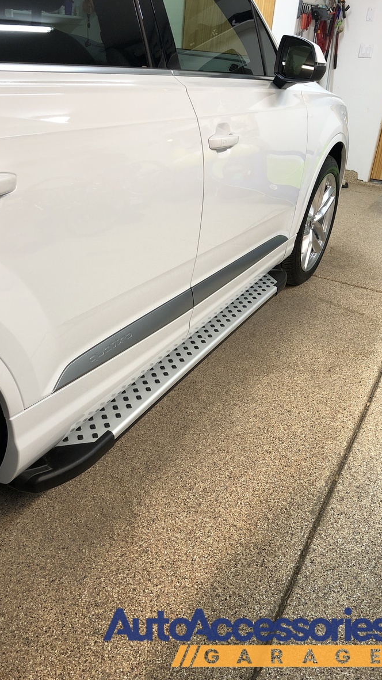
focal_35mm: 31
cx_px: 149
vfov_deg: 62.6
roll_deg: -1.7
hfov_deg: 37.6
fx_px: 558
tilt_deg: -26.9
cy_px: 339
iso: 40
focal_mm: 4
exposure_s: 1/20
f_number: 1.8
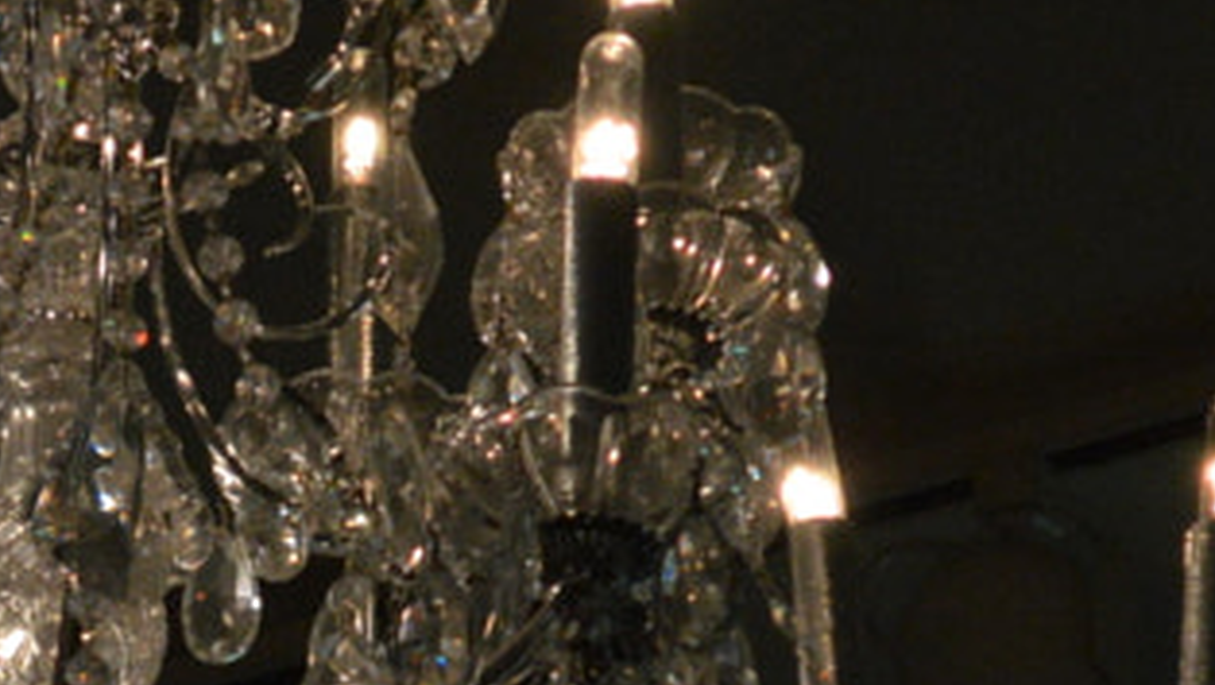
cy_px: 867
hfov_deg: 4.9
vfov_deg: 2.8
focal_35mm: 440
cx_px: -8
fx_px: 14172
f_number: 5.6
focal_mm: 55
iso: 800
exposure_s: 1/500
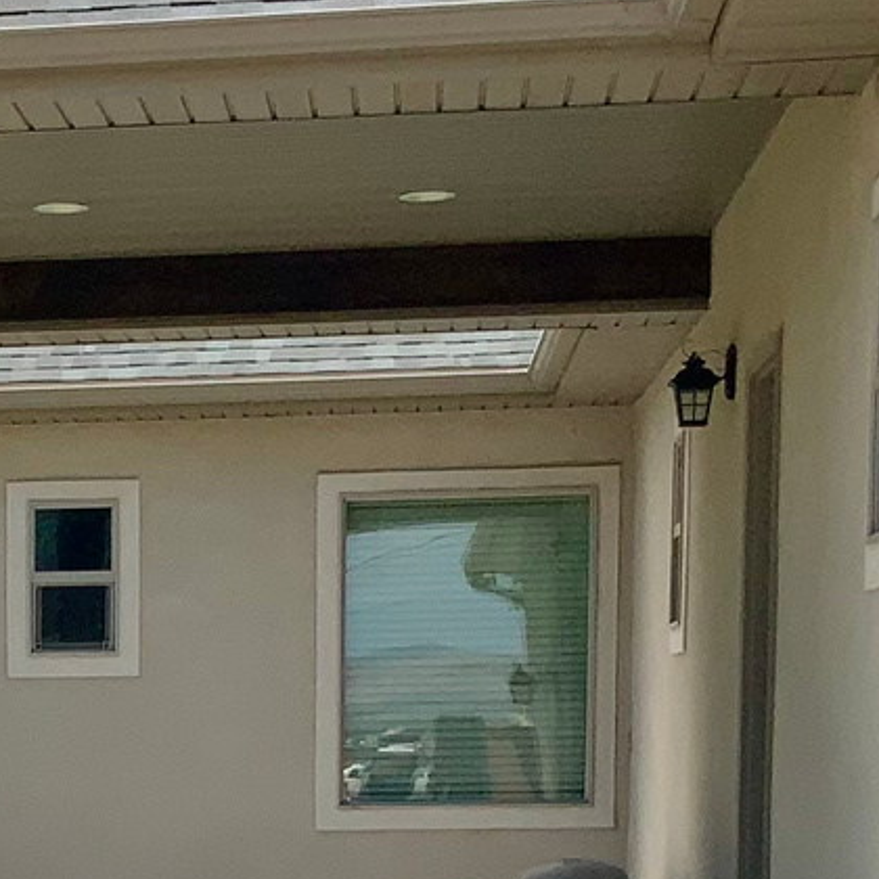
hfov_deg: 13.5
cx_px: -193
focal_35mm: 125
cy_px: 1092
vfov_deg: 13.5
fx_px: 3591
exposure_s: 1/2227
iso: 16
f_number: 1.8
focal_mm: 3
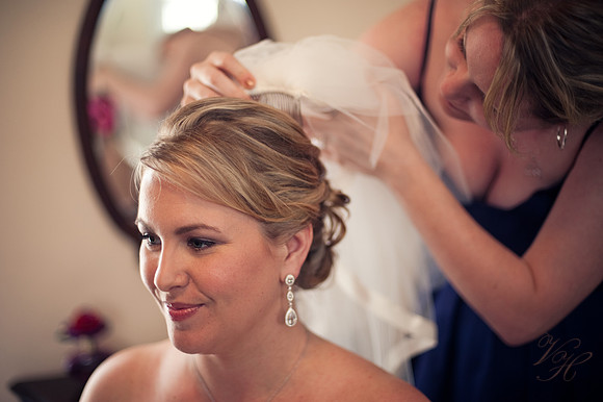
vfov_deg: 27.0
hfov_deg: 39.6
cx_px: 302
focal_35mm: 50
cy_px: 201
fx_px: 837
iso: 400
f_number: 1.4
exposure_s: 1/100
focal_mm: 50
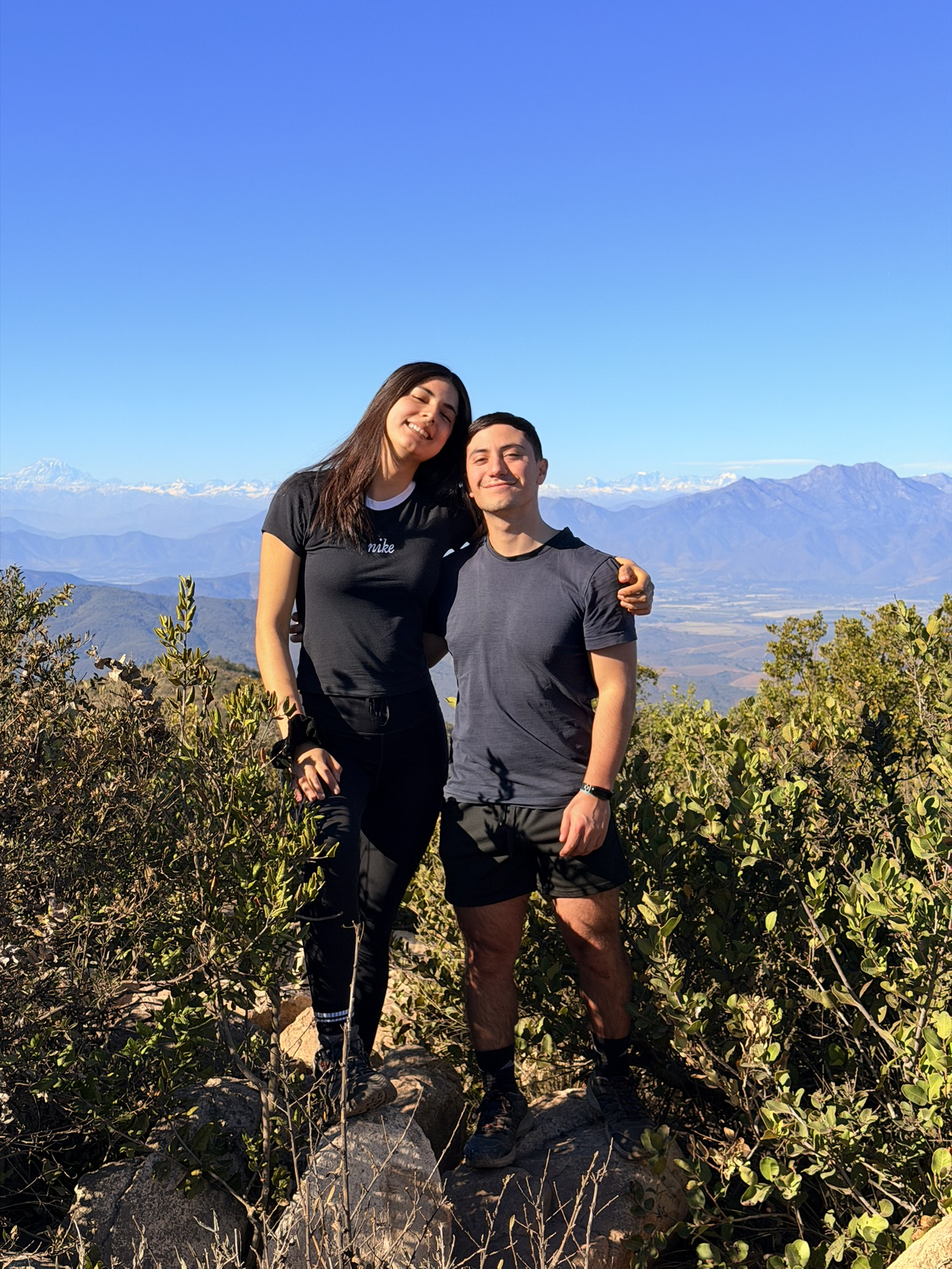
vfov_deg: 39.7
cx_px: 476
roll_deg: -1.0
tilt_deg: -3.7
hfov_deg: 30.3
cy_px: 634
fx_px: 1760
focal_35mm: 48
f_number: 1.78
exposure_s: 1/5208
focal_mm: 6.76
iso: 80
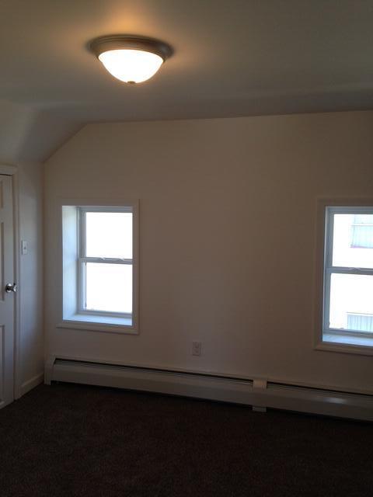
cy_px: 248
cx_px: 186
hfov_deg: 42.9
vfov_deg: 55.4
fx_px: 474
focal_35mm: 33
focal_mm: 4.12
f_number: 2.4
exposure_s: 1/60
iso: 64
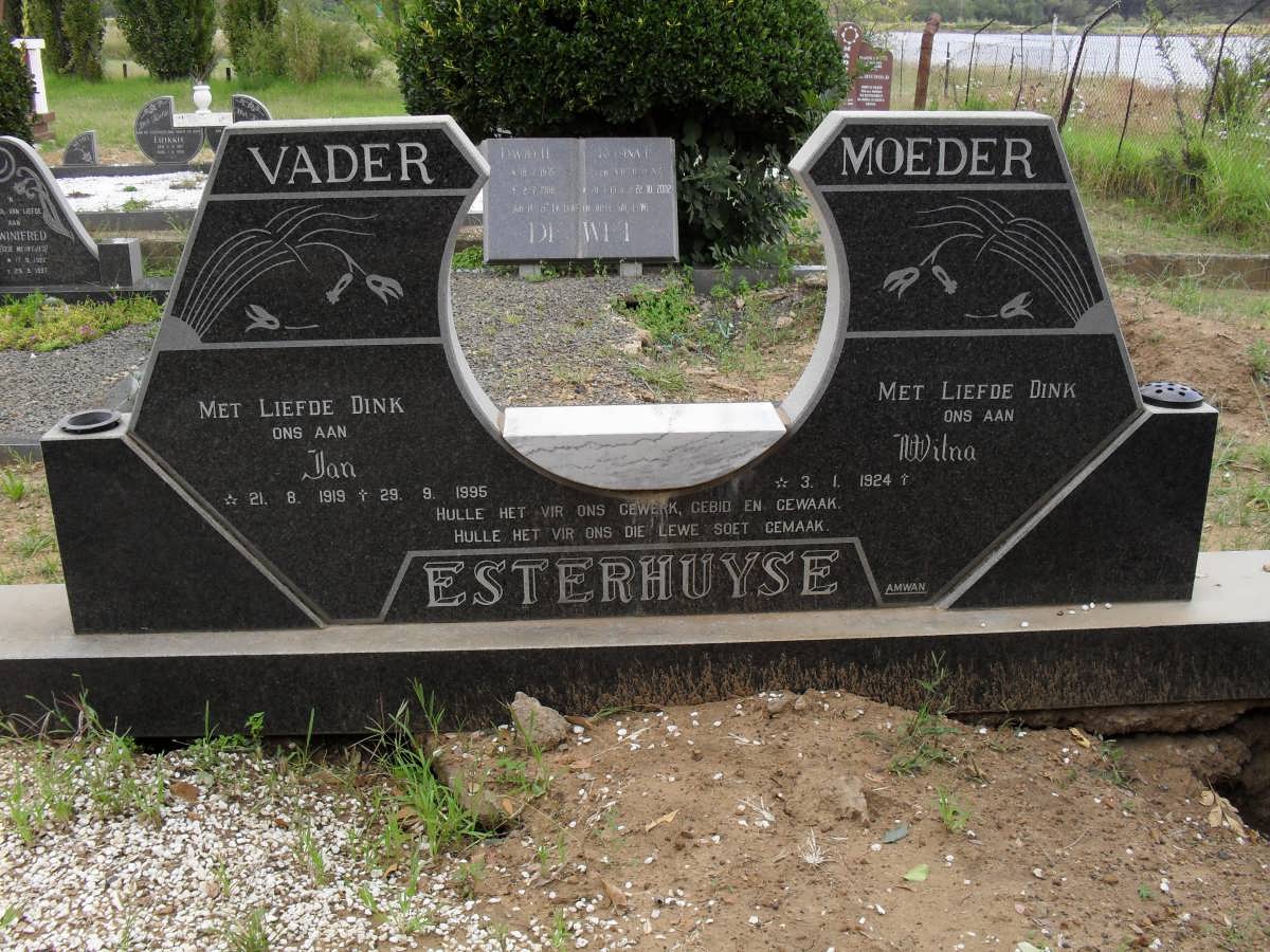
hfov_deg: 52.6
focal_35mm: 35
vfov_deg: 40.7
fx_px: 1284
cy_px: 476
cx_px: 635
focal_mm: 6.3
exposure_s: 1/350
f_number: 3.2
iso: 100
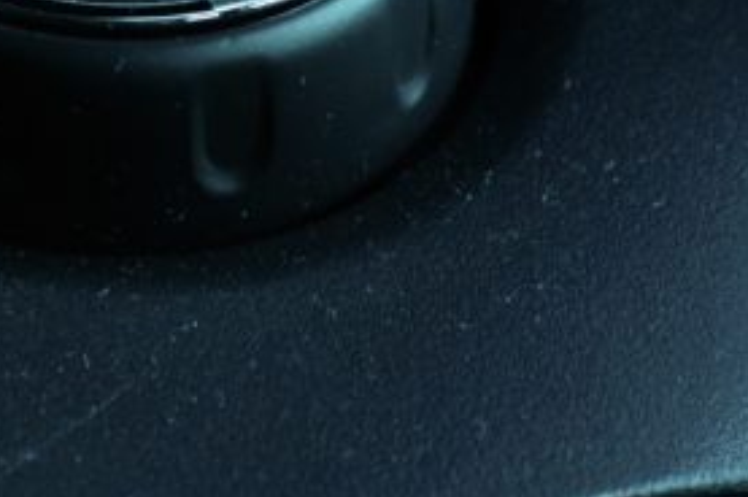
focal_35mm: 228
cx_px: 111
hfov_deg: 9.0
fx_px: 4740
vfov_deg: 6.0
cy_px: -59
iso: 1250
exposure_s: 1/30
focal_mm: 55
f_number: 5.6
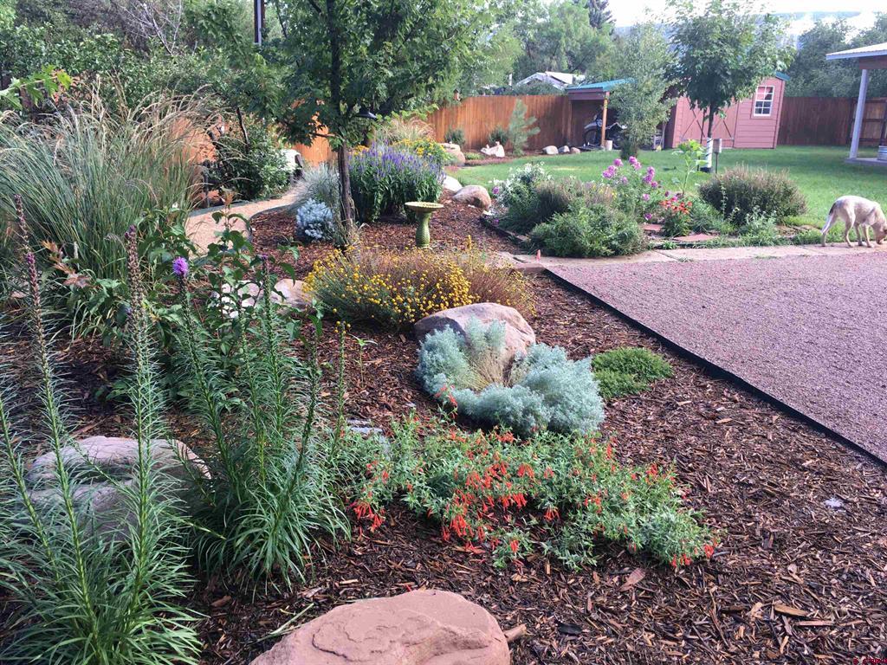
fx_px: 743
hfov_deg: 61.7
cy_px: 332
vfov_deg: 48.2
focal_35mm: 29
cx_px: 444
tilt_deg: -17.2
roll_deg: -0.9
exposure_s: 1/120
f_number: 2.2
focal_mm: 4.15
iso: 32
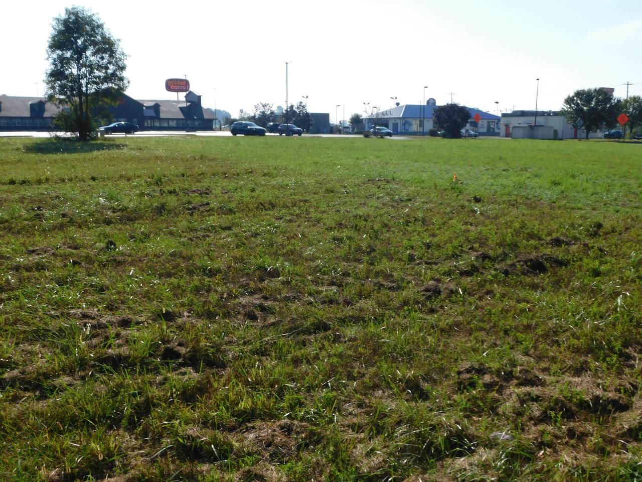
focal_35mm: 36
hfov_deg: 51.4
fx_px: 668
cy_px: 241
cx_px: 321
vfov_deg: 39.7
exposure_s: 1/400
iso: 125
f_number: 7
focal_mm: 6.3
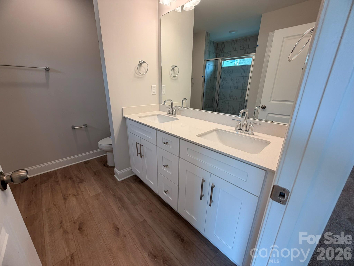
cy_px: 133
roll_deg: -0.3
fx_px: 143
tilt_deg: -16.7
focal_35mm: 14
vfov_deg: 85.7
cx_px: 177
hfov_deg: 102.1
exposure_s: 1/120
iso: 100
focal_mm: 2.22
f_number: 2.2
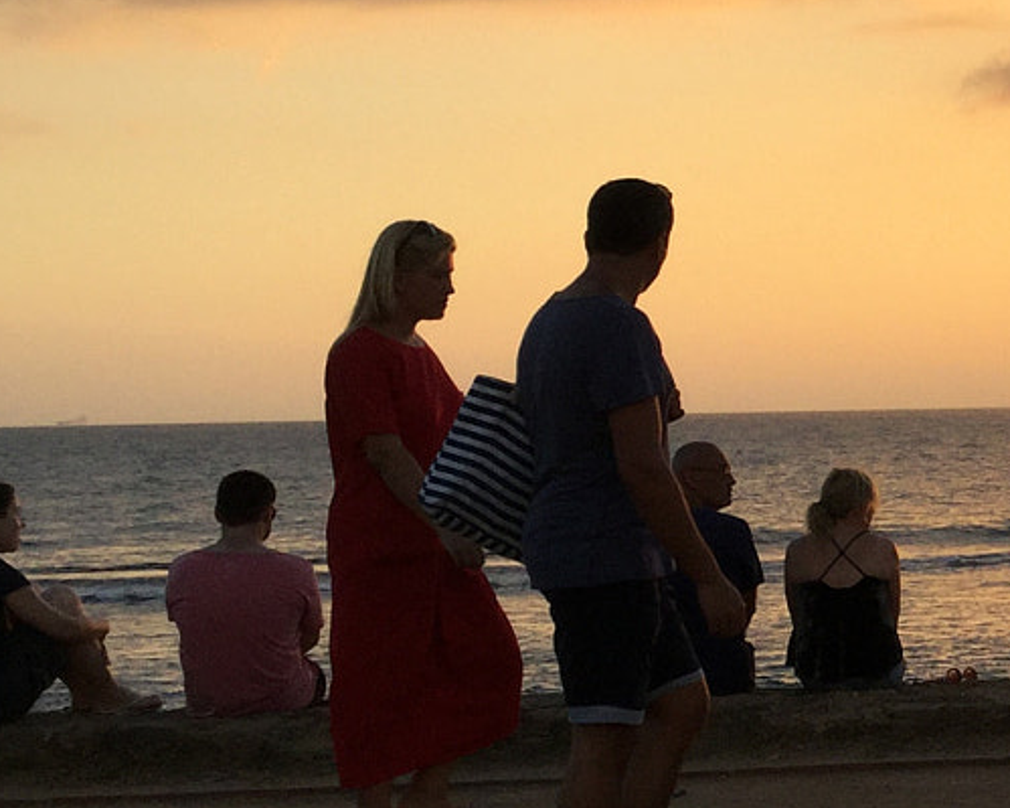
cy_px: 344
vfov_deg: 15.9
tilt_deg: +0.7
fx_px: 2899
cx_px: 1235
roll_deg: +0.1
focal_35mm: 97
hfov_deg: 18.6
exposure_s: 1/375
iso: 25
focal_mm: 3.3
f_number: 2.4
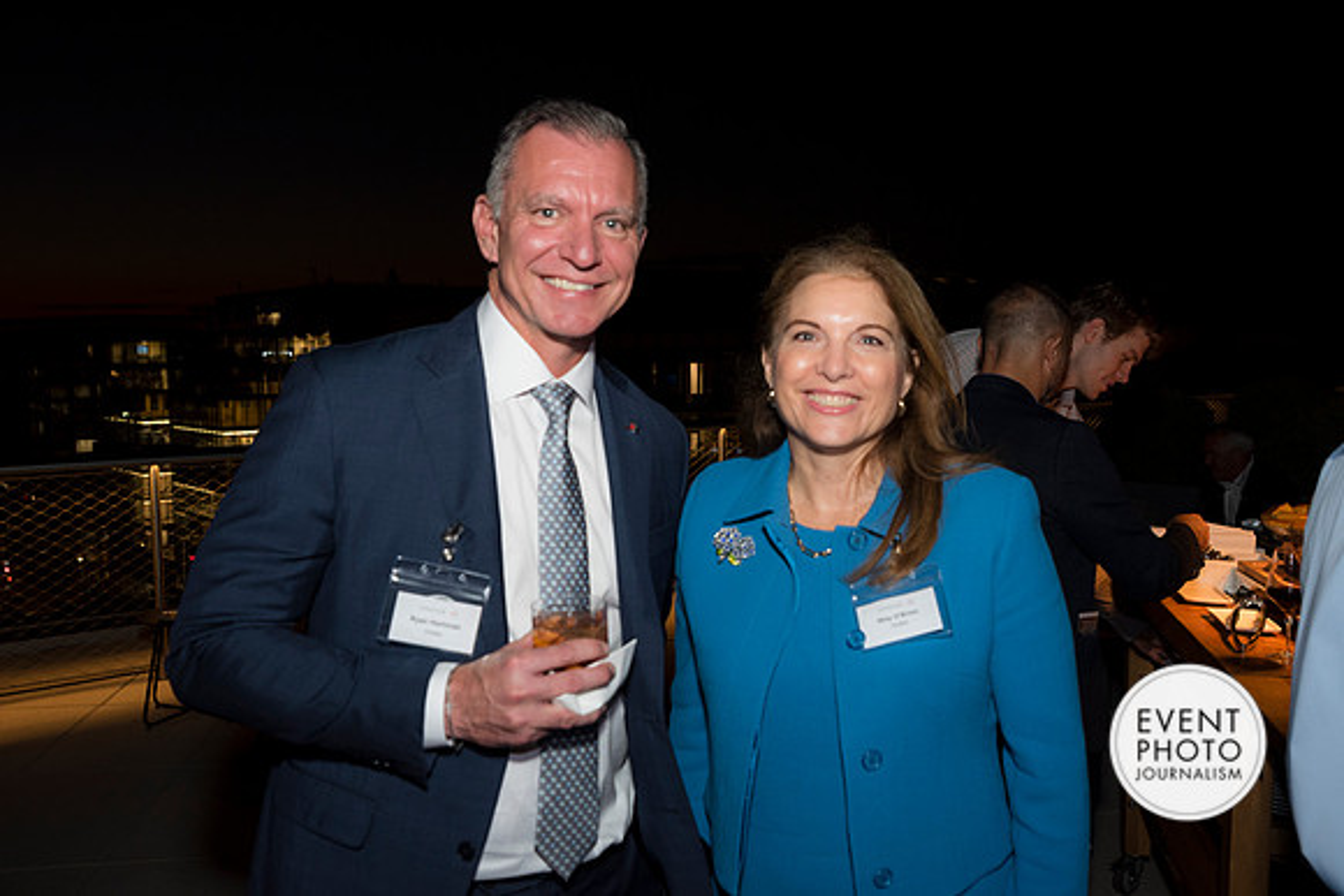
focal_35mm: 32
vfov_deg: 41.1
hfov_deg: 58.7
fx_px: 1195
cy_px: 448
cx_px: 672
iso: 800
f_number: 5
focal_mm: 32
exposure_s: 1/125
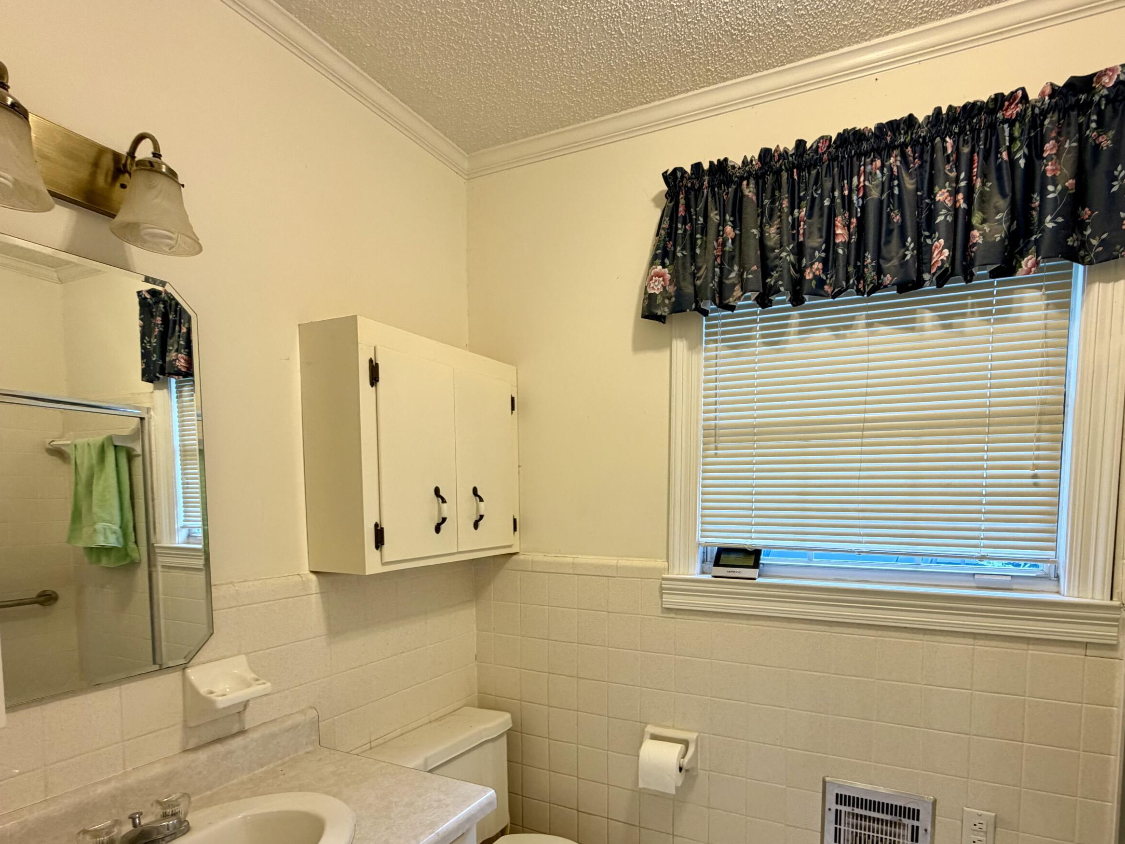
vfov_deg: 70.3
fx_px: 585
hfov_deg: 87.1
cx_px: 652
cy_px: 535
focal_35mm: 18
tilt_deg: -5.0
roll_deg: -0.9
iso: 160
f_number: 2.2
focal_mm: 2.22
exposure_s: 1/120
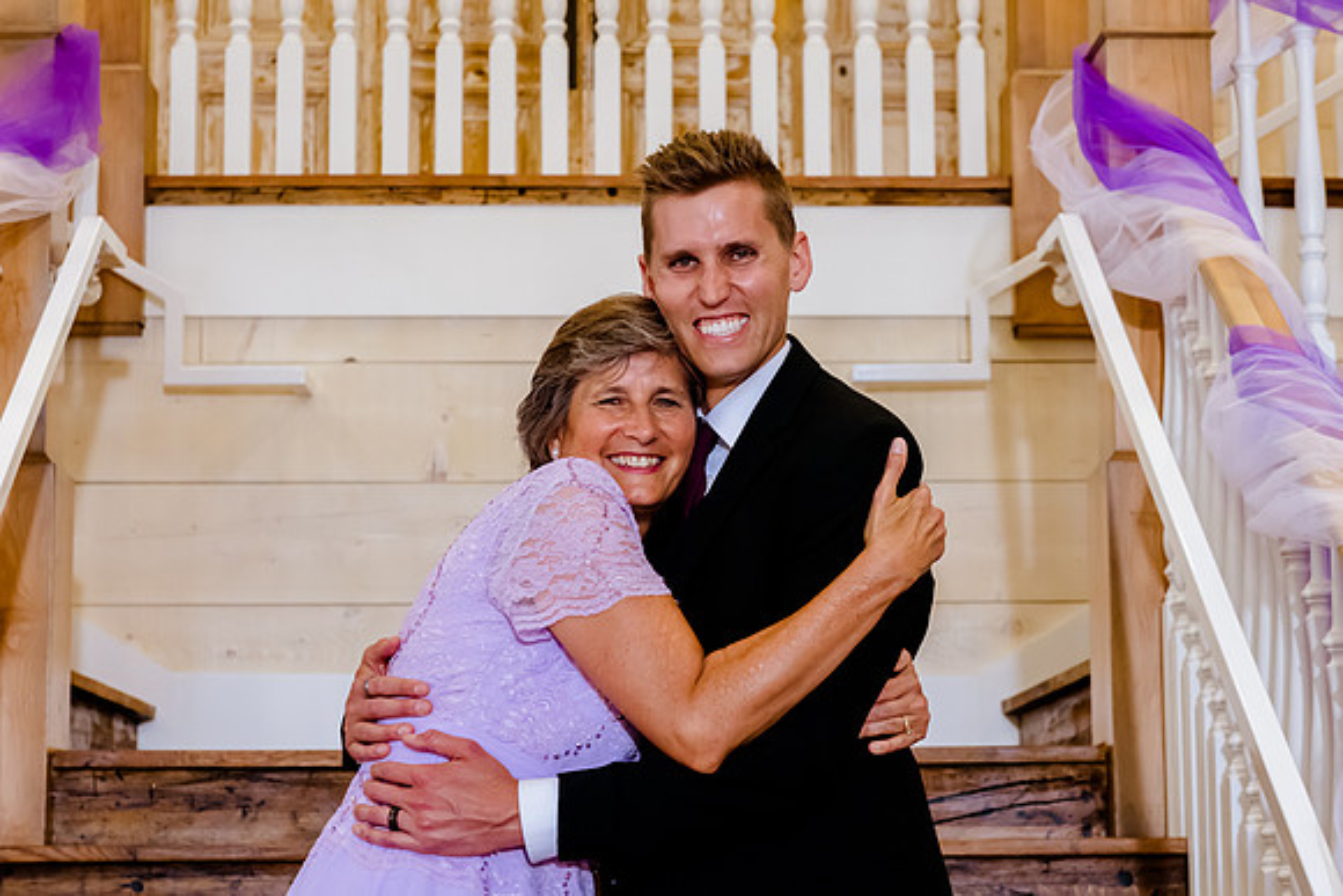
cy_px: 383
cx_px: 709
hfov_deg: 23.7
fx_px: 3202
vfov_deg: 15.9
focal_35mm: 86
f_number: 6.3
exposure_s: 1/200
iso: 2500
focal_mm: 62
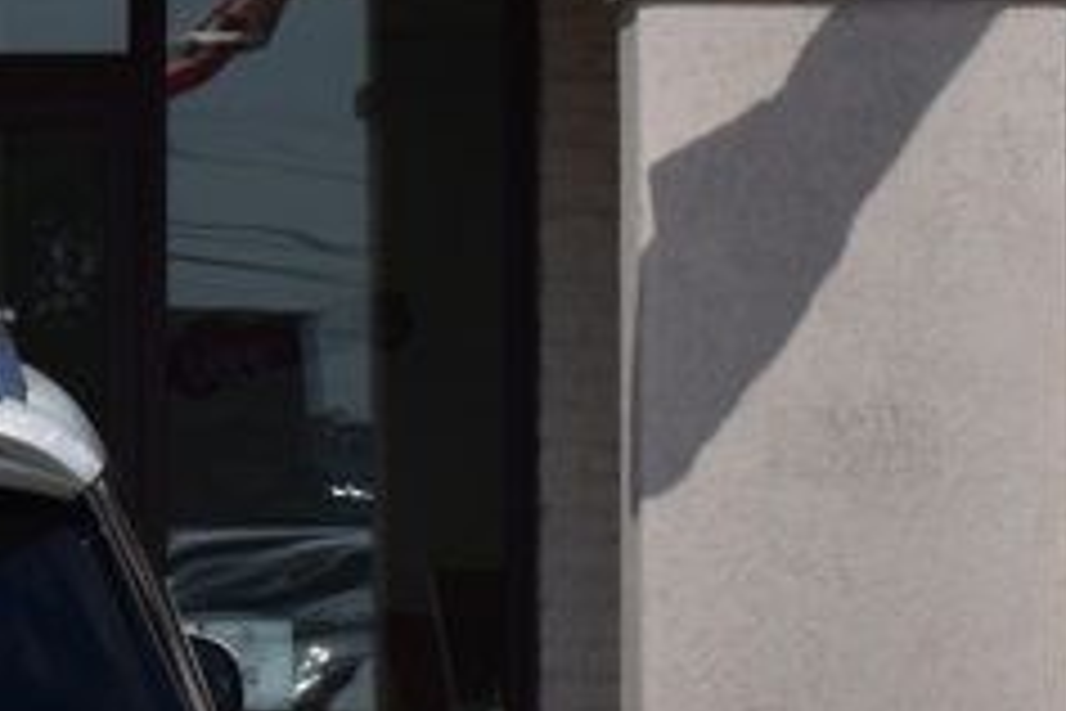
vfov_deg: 5.6
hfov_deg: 8.2
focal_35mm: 246
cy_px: 495
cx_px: -436
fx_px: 7284
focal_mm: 38
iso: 200
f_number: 13
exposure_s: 1/800
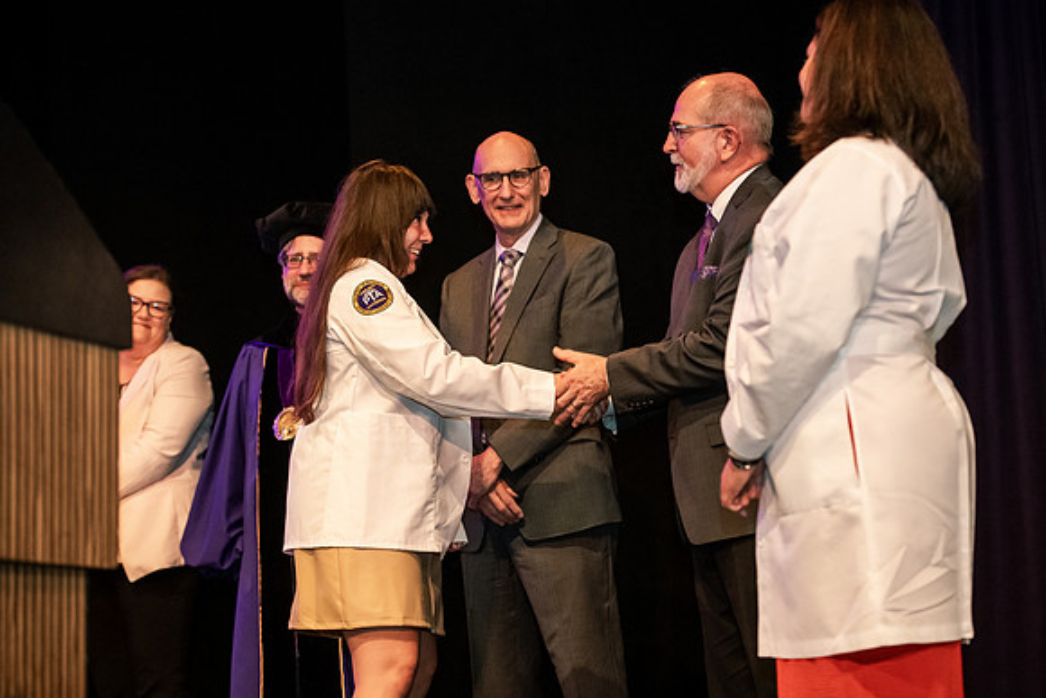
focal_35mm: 86
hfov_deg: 23.6
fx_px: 2499
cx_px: 523
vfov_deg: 15.9
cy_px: 349
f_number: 3.5
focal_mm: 86
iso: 3200
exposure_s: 1/200
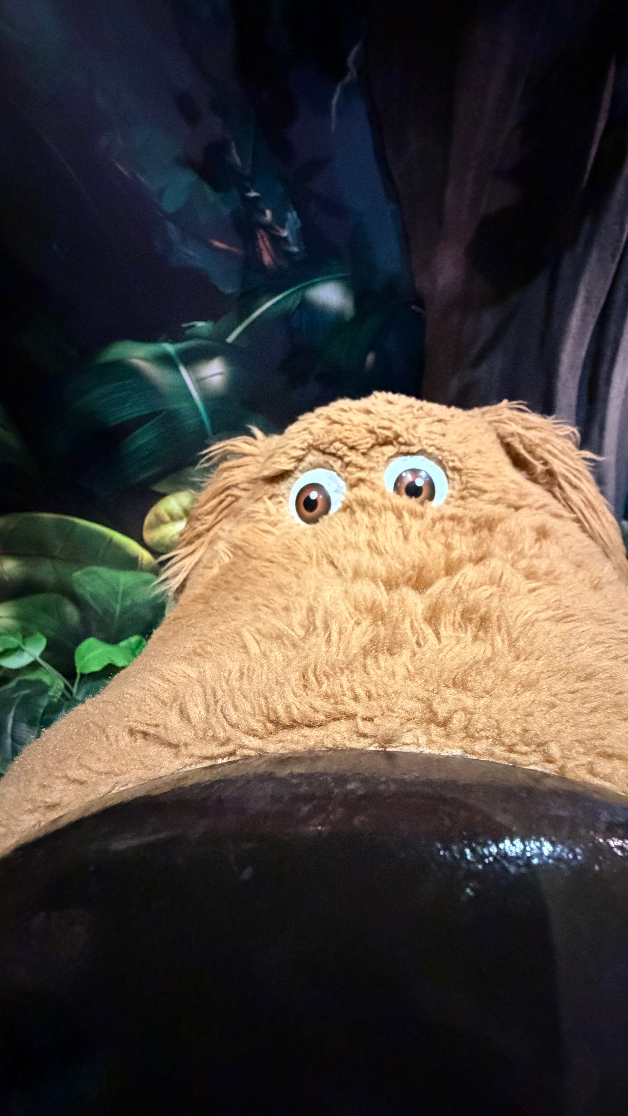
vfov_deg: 99.3
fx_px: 474
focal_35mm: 16
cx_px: 380
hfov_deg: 66.4
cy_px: 543
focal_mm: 2.22
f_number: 2.2
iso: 1250
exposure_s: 1/51
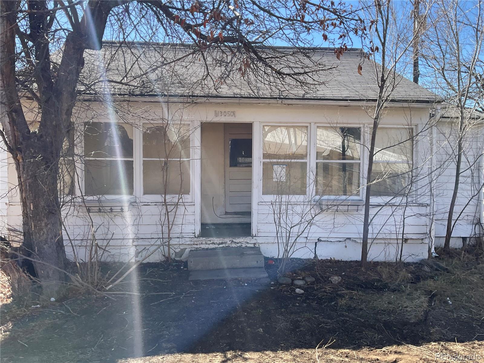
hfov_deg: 61.7
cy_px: 182
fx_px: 405
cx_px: 242
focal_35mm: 29
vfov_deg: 48.2
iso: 16
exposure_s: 1/657
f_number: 1.8
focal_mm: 3
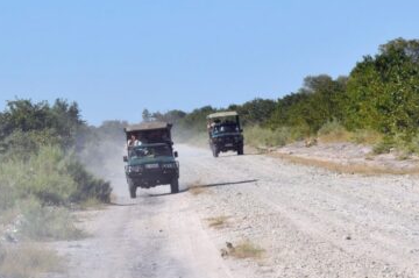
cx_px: 235
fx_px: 3650
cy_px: 192
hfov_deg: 6.6
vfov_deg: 4.4
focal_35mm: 314
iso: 200
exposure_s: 1/400
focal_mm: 98
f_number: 10
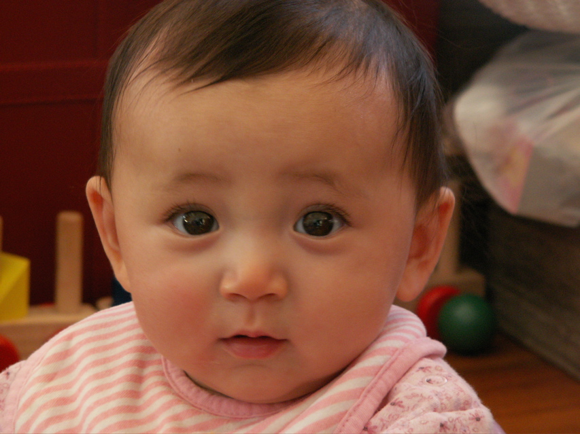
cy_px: 217
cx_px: 290
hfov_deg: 12.8
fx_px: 2579
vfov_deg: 9.6
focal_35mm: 154
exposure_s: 1/30
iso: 160
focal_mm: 25.16
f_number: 4
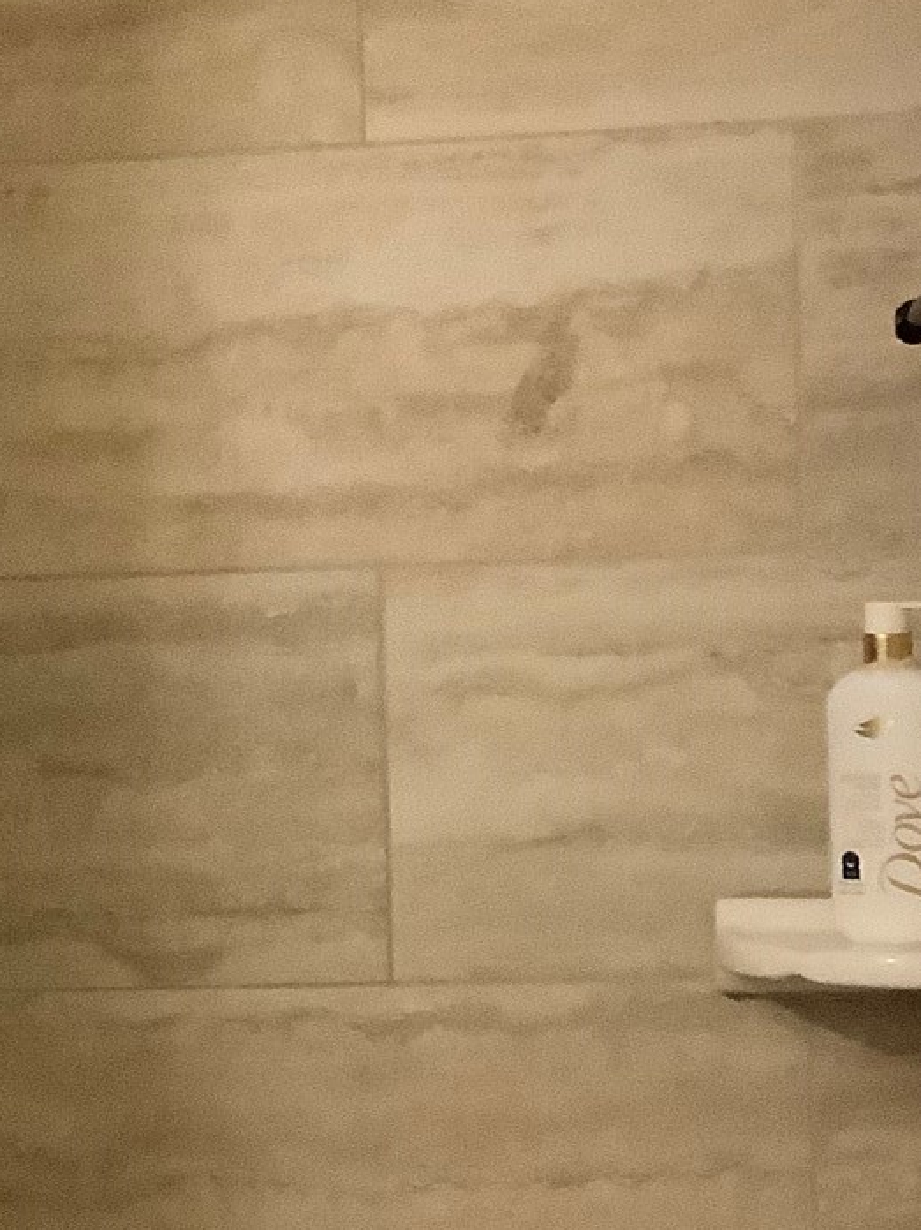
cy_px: 823
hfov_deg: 16.1
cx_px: 158
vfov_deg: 21.5
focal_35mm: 91
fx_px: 3230
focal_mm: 3.3
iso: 400
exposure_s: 1/40
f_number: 2.4
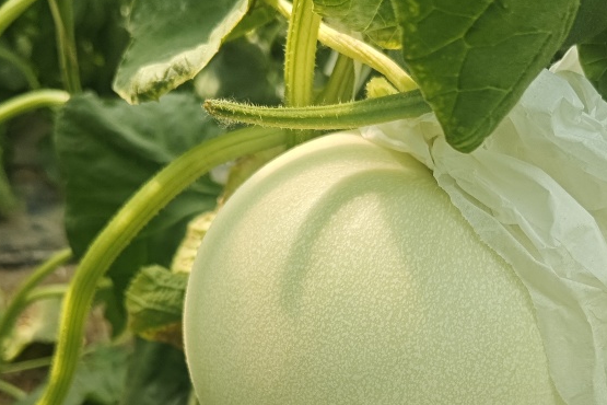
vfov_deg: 27.7
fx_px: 776
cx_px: 375
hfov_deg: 42.5
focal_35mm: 46
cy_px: 394
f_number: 1.88
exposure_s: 1/234
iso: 71
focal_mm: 5.56
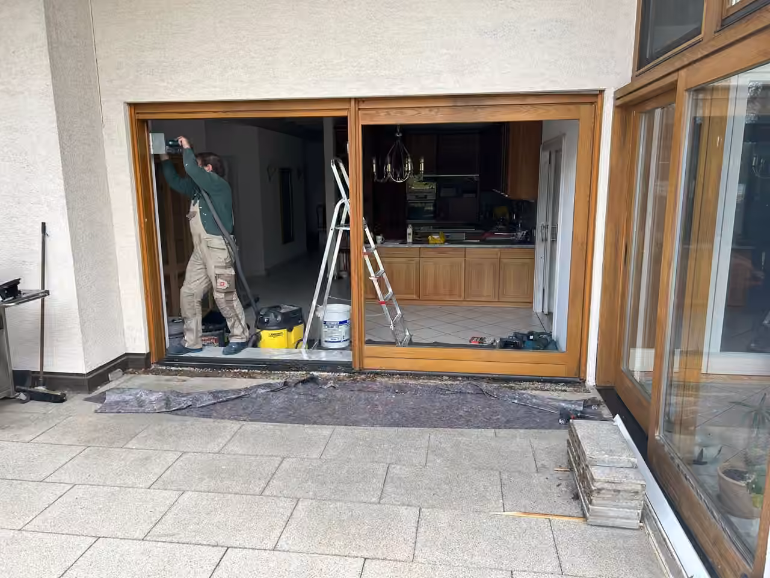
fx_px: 578
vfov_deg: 53.1
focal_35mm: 26
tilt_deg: -9.7
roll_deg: +0.6
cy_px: 289
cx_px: 385
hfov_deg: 67.3
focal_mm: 5.7
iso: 50
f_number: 1.5
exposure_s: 1/687
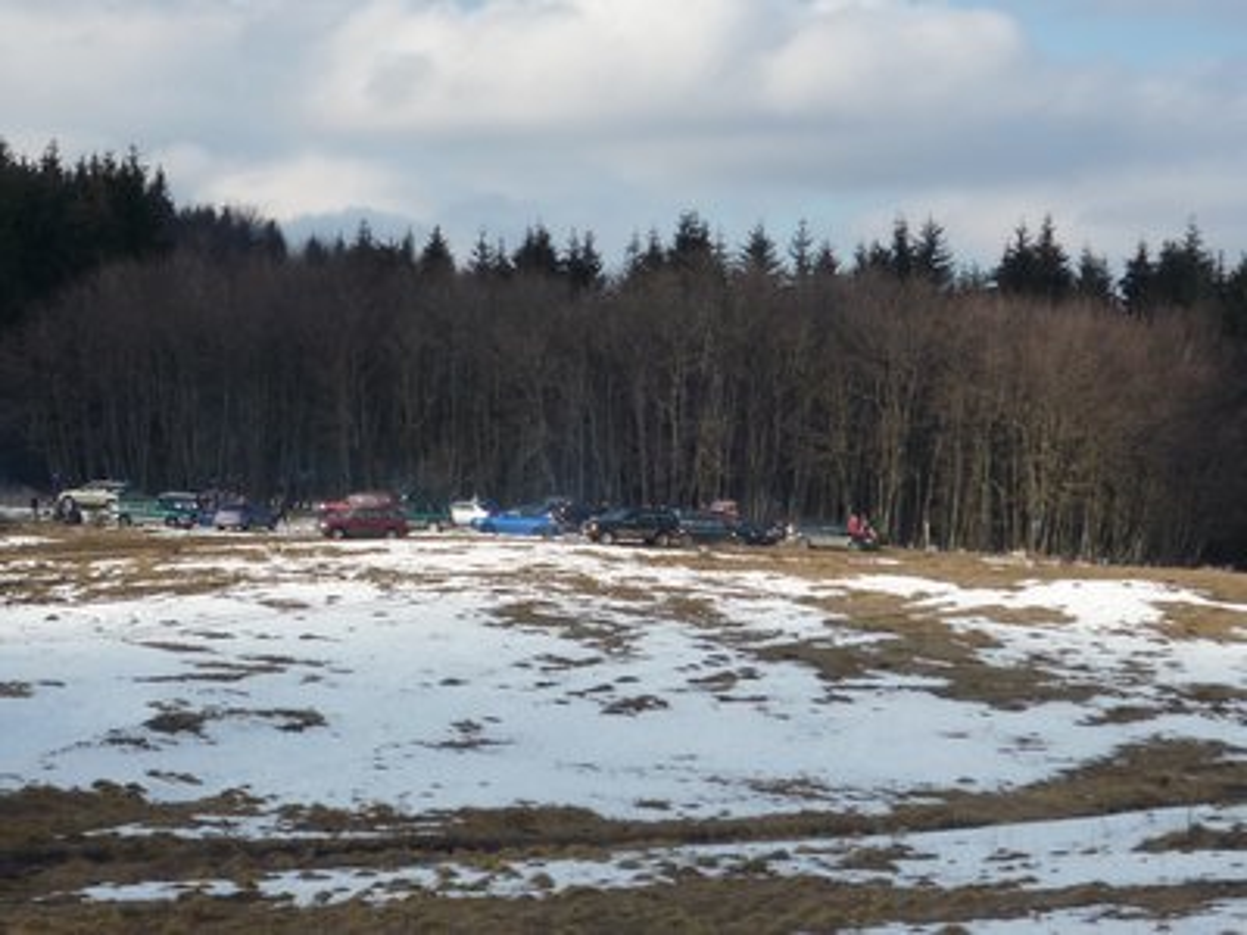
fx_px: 4071
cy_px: 468
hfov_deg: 17.4
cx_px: 624
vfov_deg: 13.1
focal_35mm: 113
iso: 100
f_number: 4.6
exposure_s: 1/500
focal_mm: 14.6
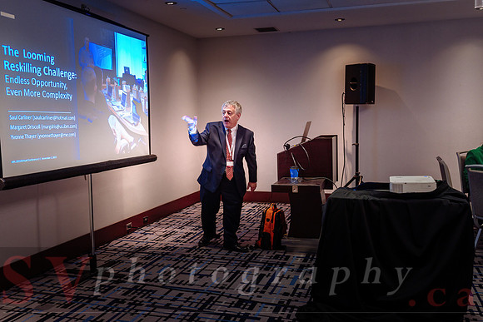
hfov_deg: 54.4
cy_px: 161
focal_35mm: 35
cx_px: 242
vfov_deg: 37.9
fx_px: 470
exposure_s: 1/80
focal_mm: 35
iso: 1000
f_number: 2.8
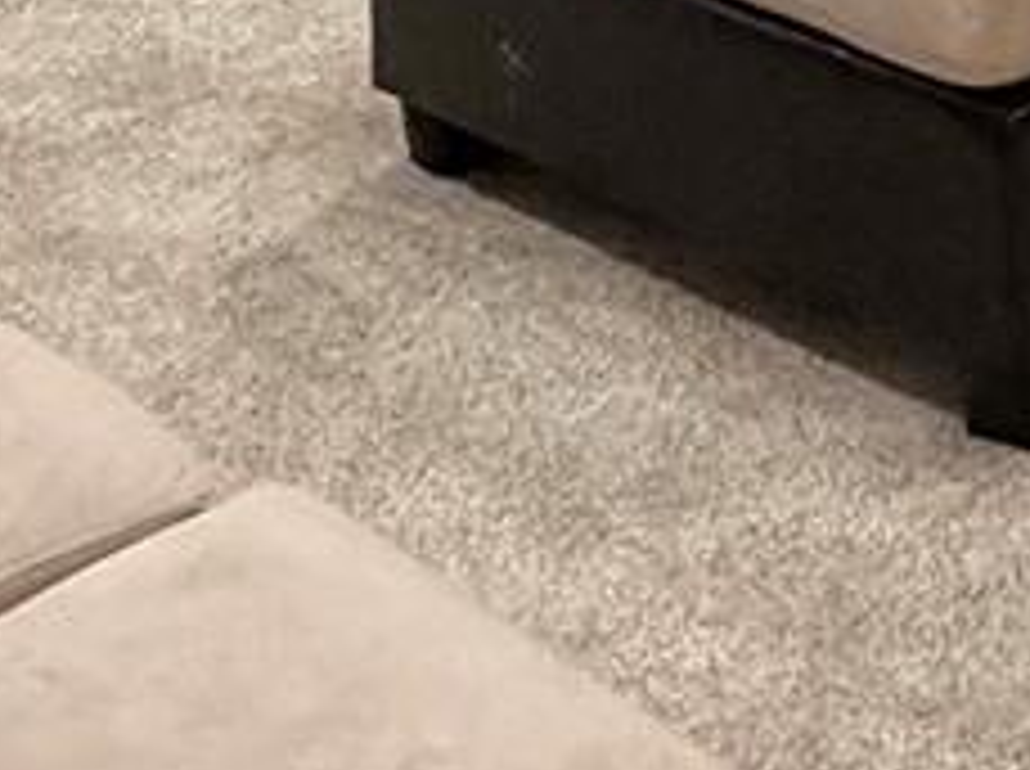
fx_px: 2911
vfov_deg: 11.8
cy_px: -1175
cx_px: 1259
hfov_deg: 18.9
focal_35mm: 98
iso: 500
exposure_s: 1/60
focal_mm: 2.22
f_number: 2.2
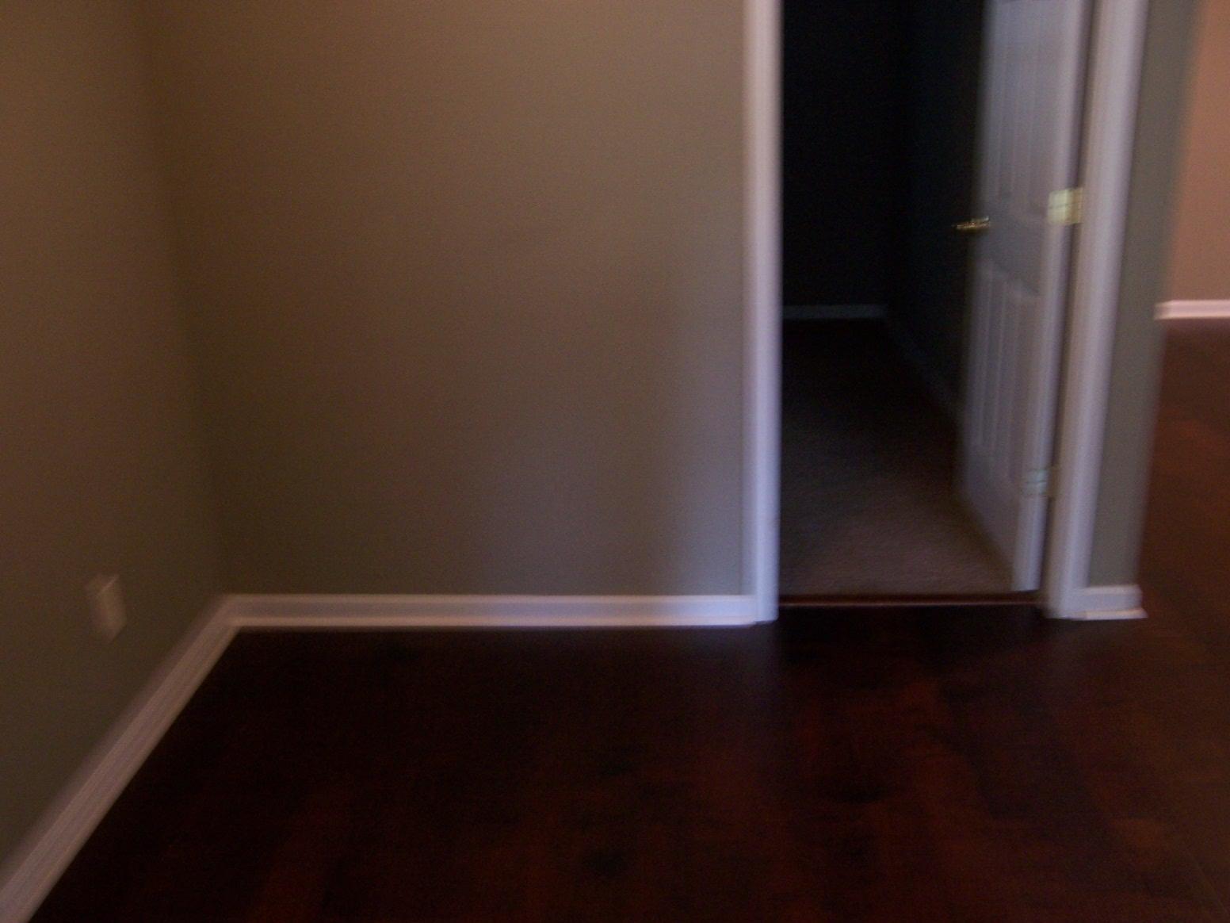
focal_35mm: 33
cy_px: 462
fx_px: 1173
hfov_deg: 55.4
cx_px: 615
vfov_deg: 42.9
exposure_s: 1/8
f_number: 3.4
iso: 140
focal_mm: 5.5
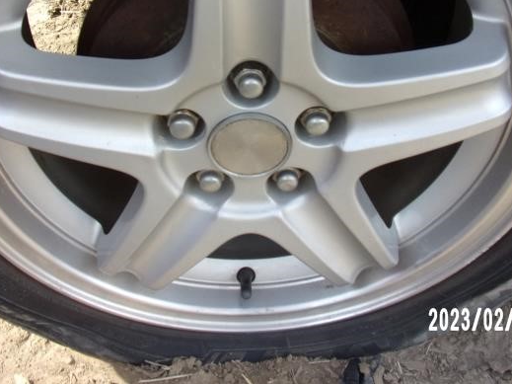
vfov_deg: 37.5
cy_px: 89
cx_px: 258
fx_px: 547
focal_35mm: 37
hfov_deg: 50.1
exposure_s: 1/250
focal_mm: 4.3
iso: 80
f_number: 3.3
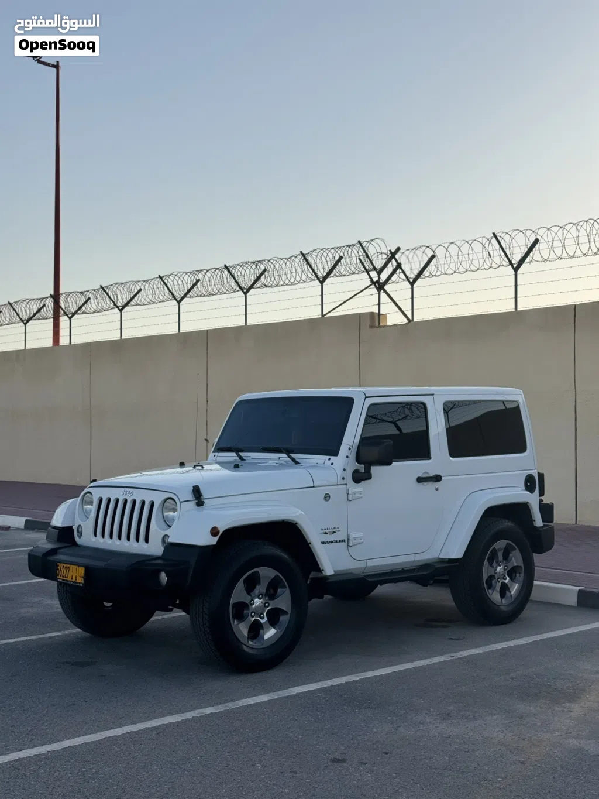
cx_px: 300
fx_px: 1107
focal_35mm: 48
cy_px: 400
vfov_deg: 39.7
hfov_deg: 30.3
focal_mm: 6.76
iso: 64
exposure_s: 1/4975
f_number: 1.78
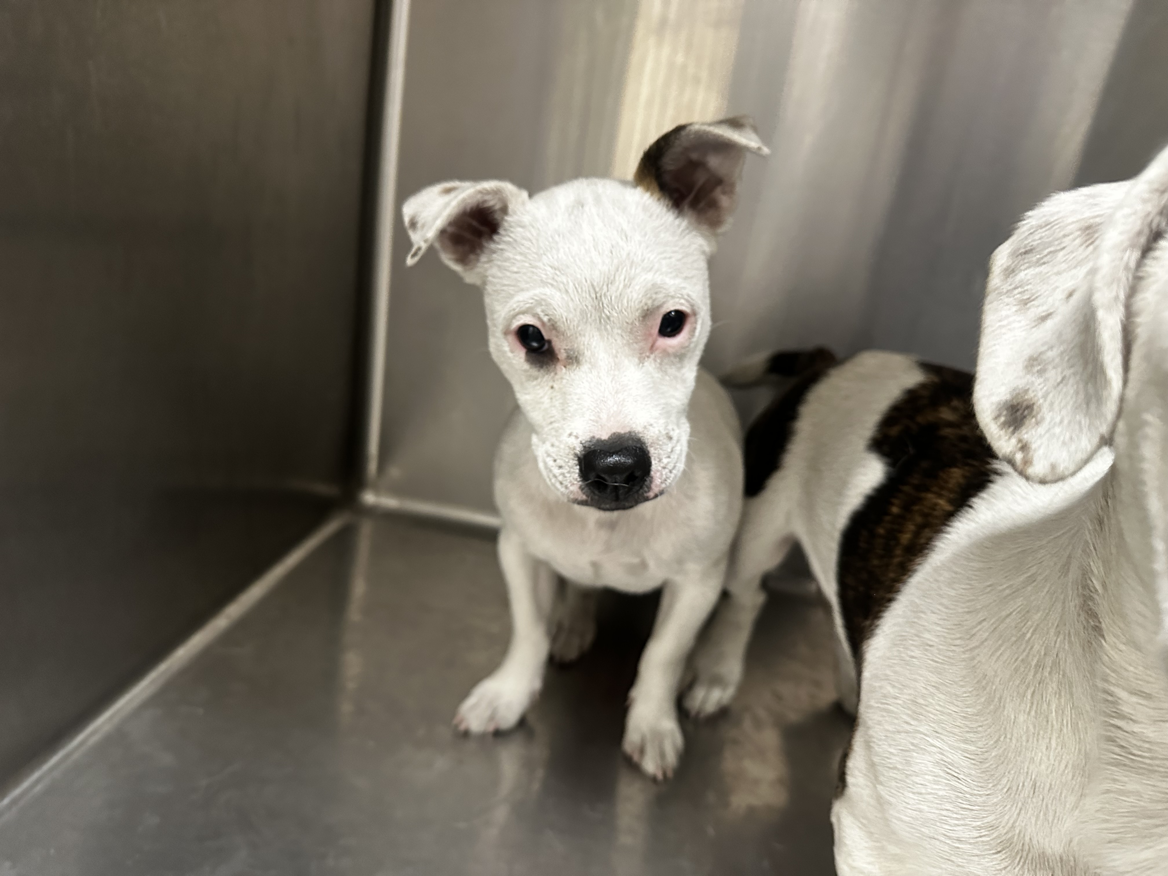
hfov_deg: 71.6
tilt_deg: -15.3
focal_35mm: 24
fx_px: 810
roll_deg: -8.0
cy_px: 438
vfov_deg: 56.8
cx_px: 584
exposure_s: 1/60
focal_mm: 6.86
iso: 640
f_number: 1.78
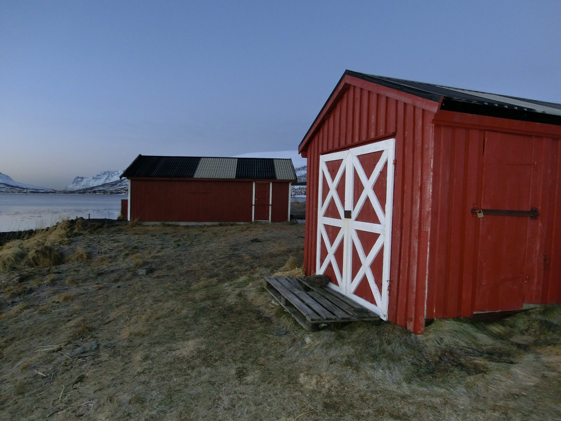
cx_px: 291
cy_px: 216
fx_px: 405
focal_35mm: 25
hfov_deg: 69.4
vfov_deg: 54.9
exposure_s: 1/60
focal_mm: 4.24
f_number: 3
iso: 400
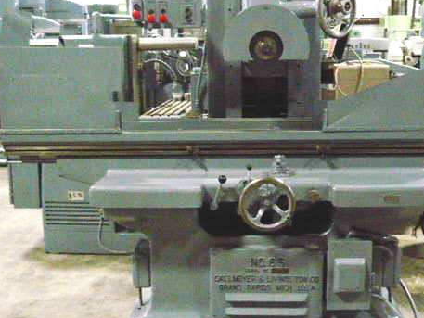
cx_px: 238
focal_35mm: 49
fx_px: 600
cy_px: 145
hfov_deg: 38.8
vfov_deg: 29.7
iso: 800
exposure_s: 1/20
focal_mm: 5.8
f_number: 2.8
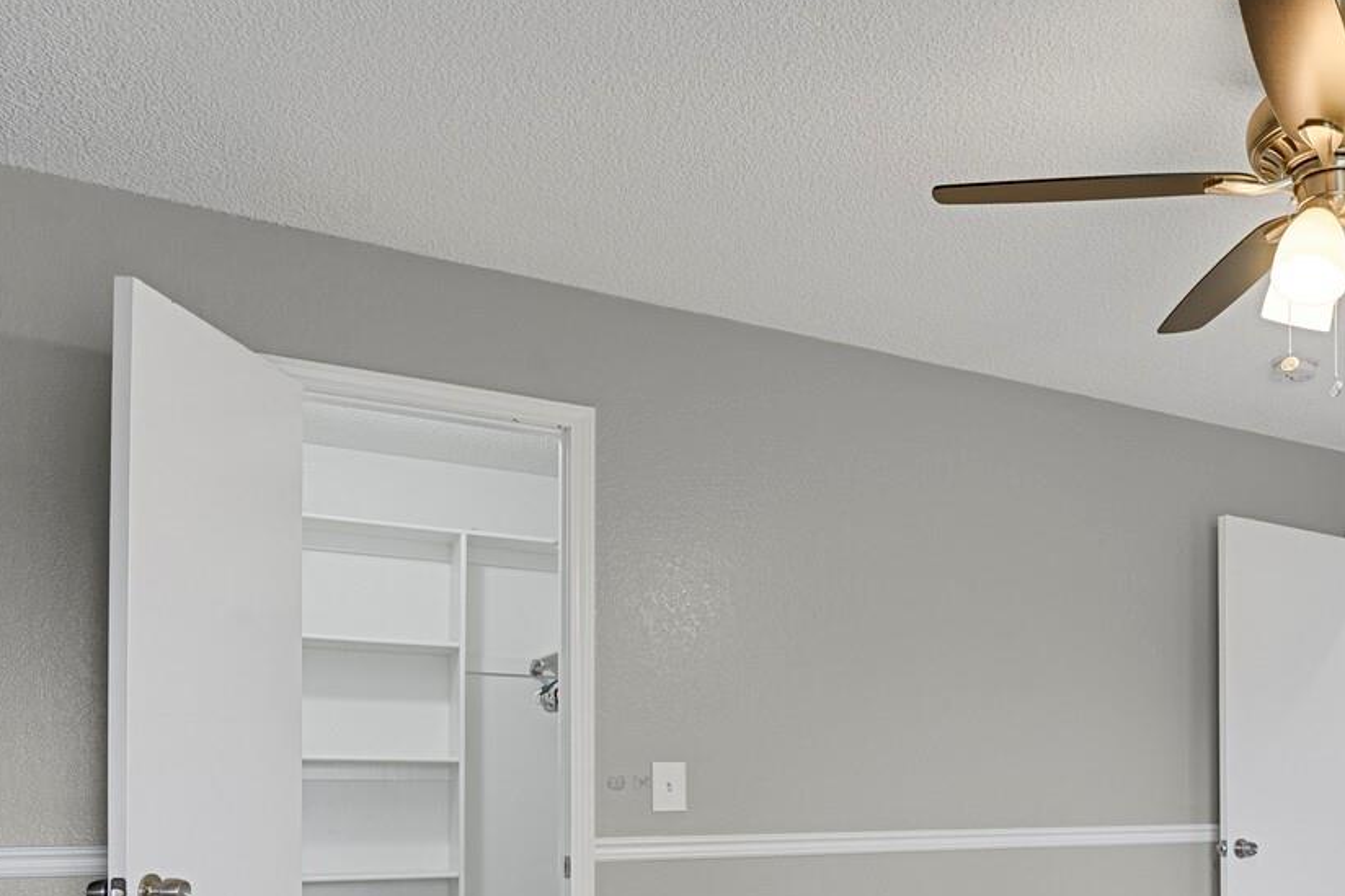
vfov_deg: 37.7
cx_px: 1163
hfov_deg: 51.7
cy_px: 783
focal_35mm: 33
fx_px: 1233
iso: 250
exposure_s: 2.5
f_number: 8
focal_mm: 17
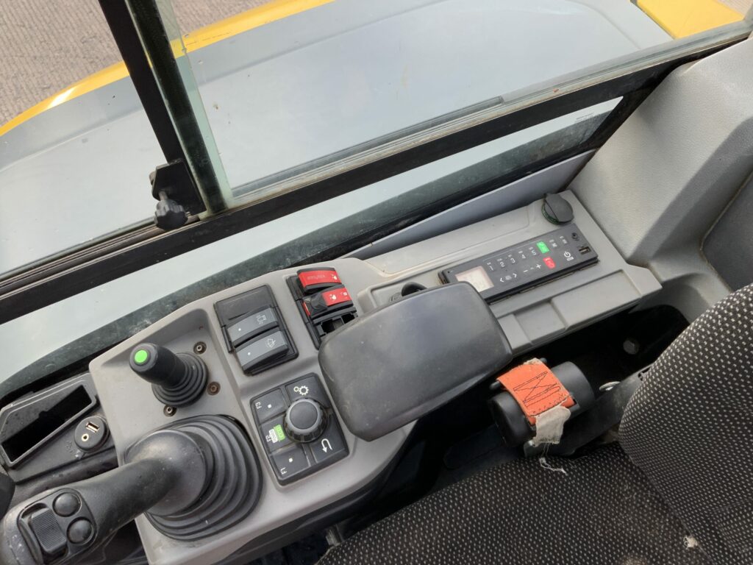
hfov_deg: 61.7
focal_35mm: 29
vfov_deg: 48.2
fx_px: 631
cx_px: 376
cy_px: 282
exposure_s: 1/122
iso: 20
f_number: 1.8
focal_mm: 3
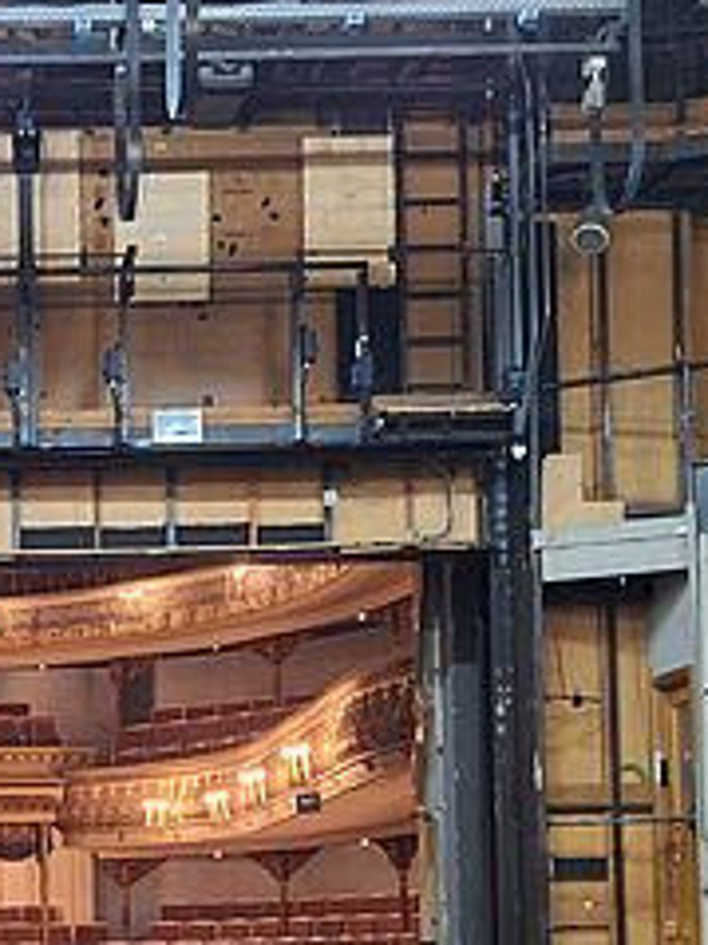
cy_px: 842
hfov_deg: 18.0
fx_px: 2102
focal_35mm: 77
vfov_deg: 24.6
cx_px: -182
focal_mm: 5.54
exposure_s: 1/25
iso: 320
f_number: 1.8
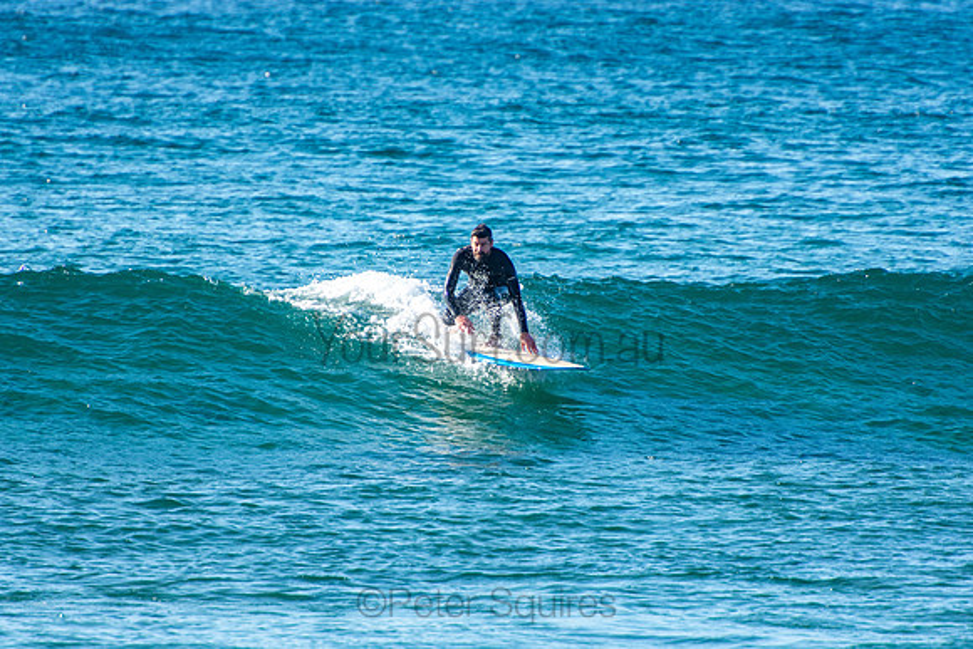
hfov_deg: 3.4
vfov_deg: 2.3
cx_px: 486
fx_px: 16220
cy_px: 324
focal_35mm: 600
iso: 450
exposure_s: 1/1250
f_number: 5.6
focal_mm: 400
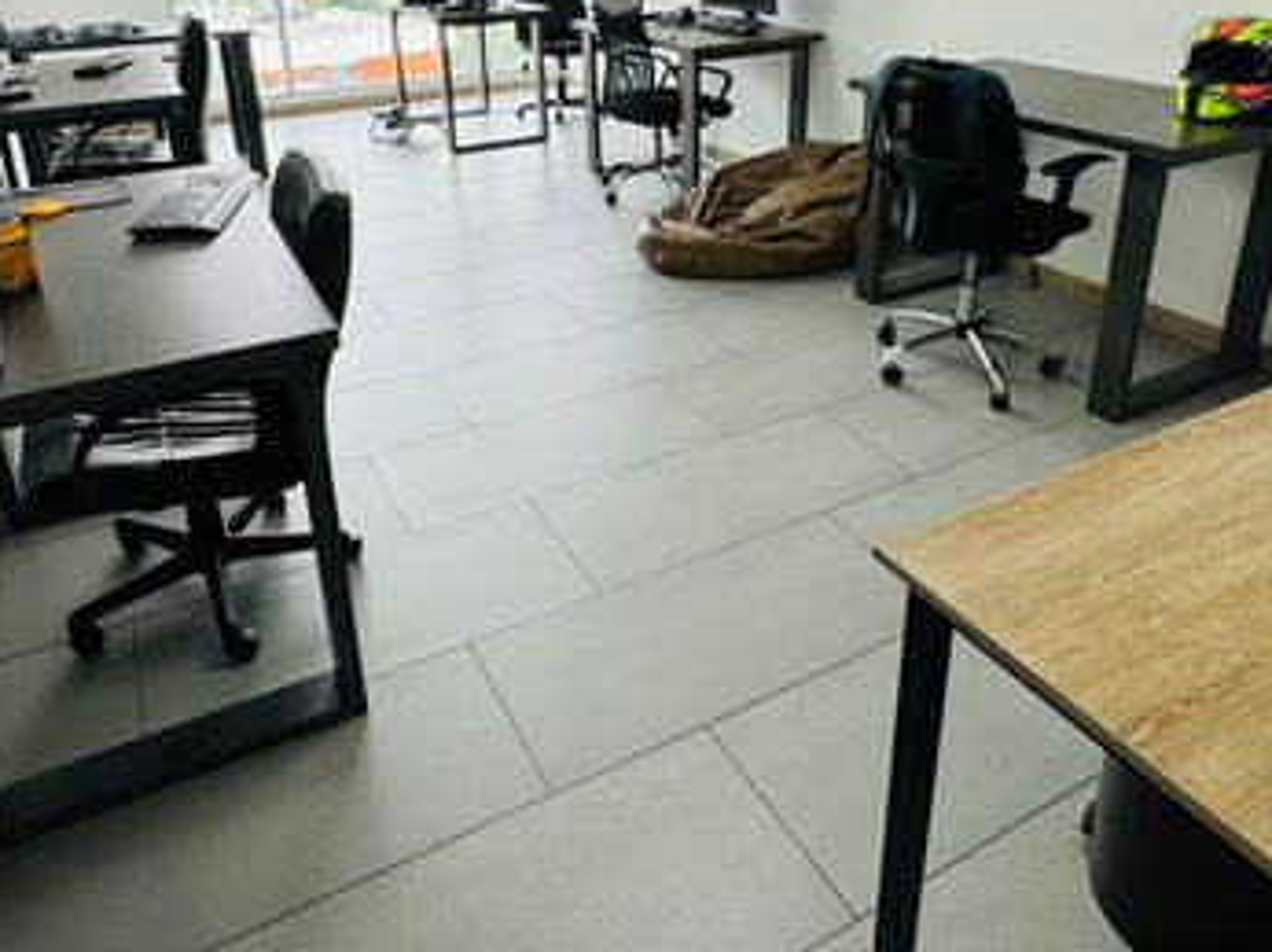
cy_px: 283
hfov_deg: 65.4
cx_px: 623
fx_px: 991
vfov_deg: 49.9
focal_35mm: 27
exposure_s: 1/120
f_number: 2.2
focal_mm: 2.22
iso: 50
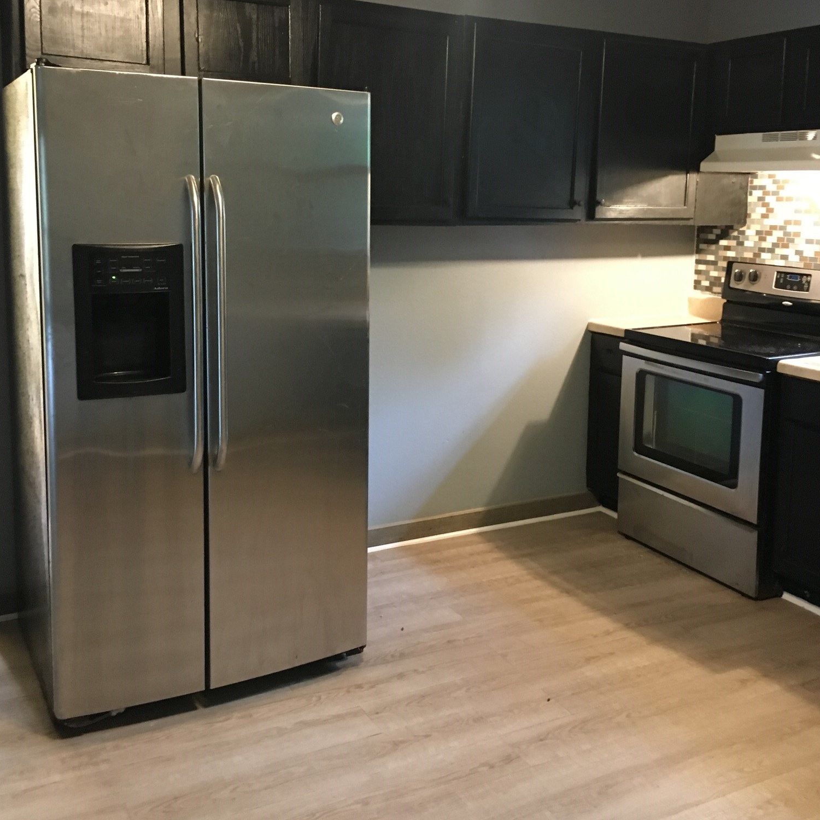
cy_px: 323
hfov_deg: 47.2
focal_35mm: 35
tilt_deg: -7.2
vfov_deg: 46.9
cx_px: 407
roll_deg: -1.7
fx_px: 938
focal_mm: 4.15
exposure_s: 1/15
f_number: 2.2
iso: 400
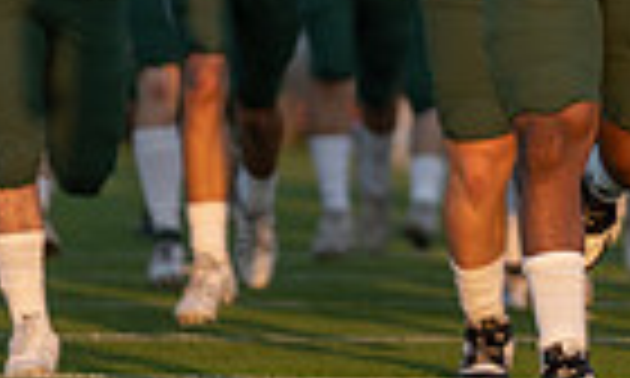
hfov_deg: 2.2
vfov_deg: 1.3
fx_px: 16623
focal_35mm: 979
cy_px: -79
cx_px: 395
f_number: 2.8
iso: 320
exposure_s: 1/1600
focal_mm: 200
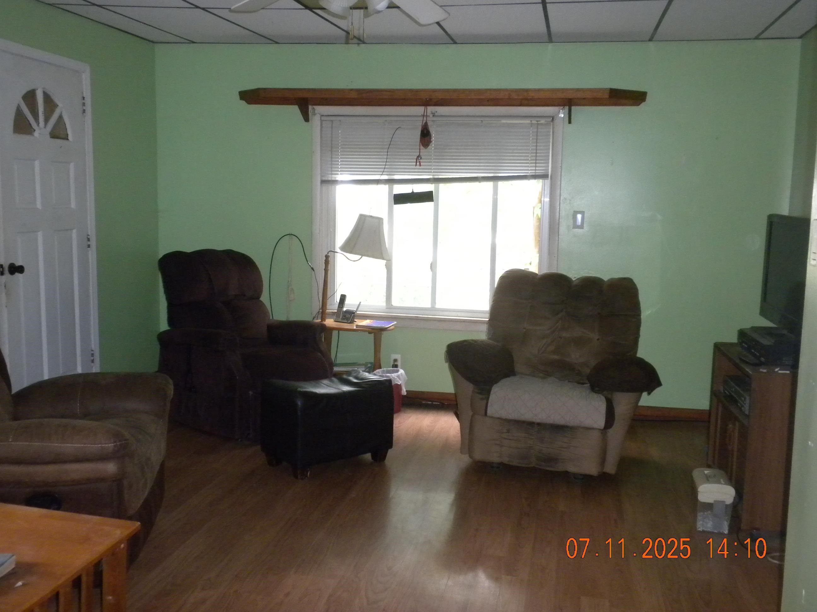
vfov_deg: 38.7
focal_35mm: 37
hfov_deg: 50.1
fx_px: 873
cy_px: 306
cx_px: 408
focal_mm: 6.6
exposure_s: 1/30
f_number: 3.5
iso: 400
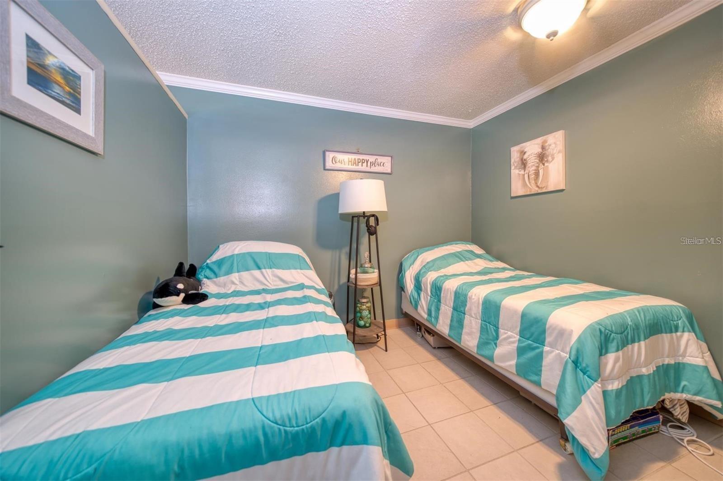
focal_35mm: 13
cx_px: 362
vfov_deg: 85.3
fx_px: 261
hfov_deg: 108.4
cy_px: 240
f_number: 4
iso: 250
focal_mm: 13
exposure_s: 1/13
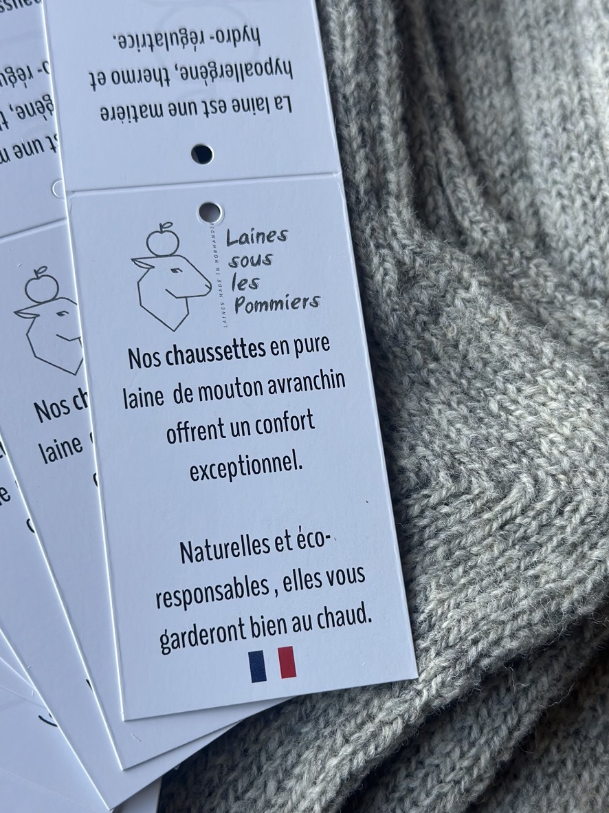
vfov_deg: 36.8
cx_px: 294
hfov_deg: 28.0
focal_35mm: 52
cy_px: 434
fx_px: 1220
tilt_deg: -82.9
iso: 80
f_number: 1.78
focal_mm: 6.86
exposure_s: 1/252
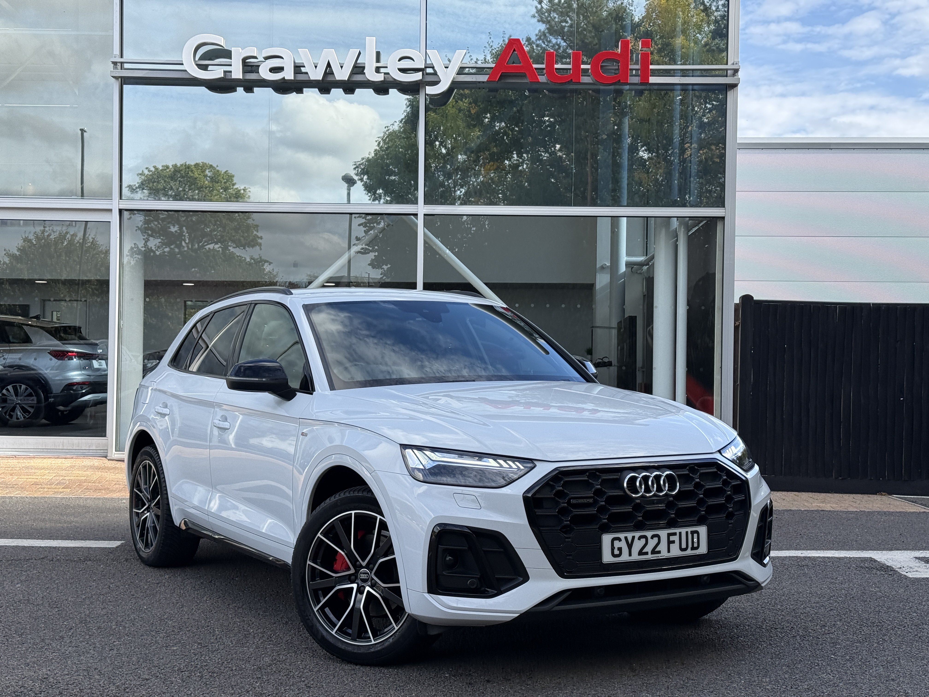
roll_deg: +0.0
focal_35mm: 48
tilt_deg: +1.4
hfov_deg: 39.7
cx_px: 464
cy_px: 348
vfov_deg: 30.3
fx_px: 1288
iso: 64
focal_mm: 6.76
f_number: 1.78
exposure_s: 1/1330
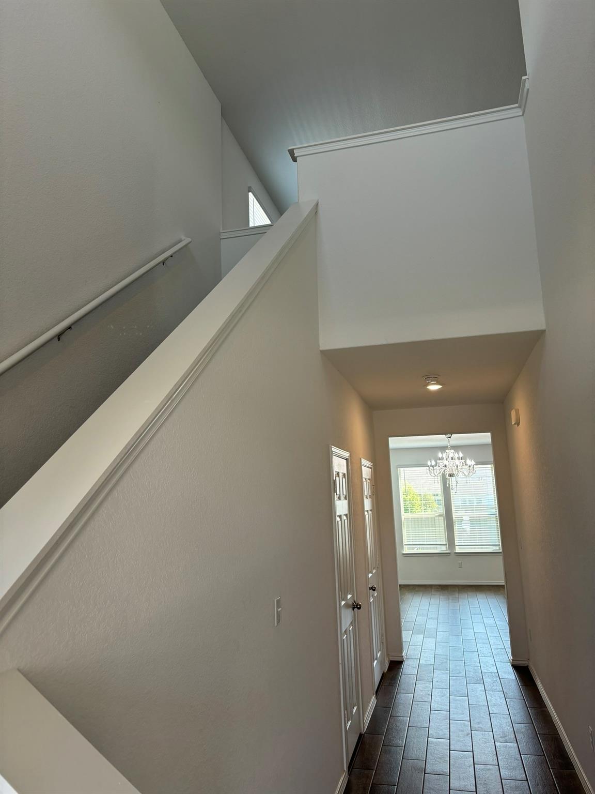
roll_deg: +0.8
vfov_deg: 67.3
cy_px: 397
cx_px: 298
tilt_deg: +11.2
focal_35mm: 26
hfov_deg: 53.1
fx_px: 596
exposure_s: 1/133
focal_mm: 5.96
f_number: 1.6
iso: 64
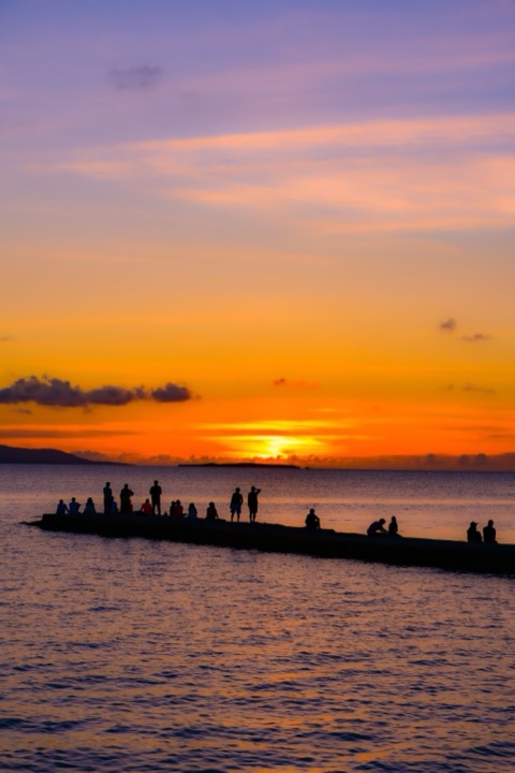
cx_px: 258
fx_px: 1674
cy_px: 386
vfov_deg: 26.0
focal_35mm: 78
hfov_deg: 17.5
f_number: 6.3
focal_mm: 52
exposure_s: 1/320
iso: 100
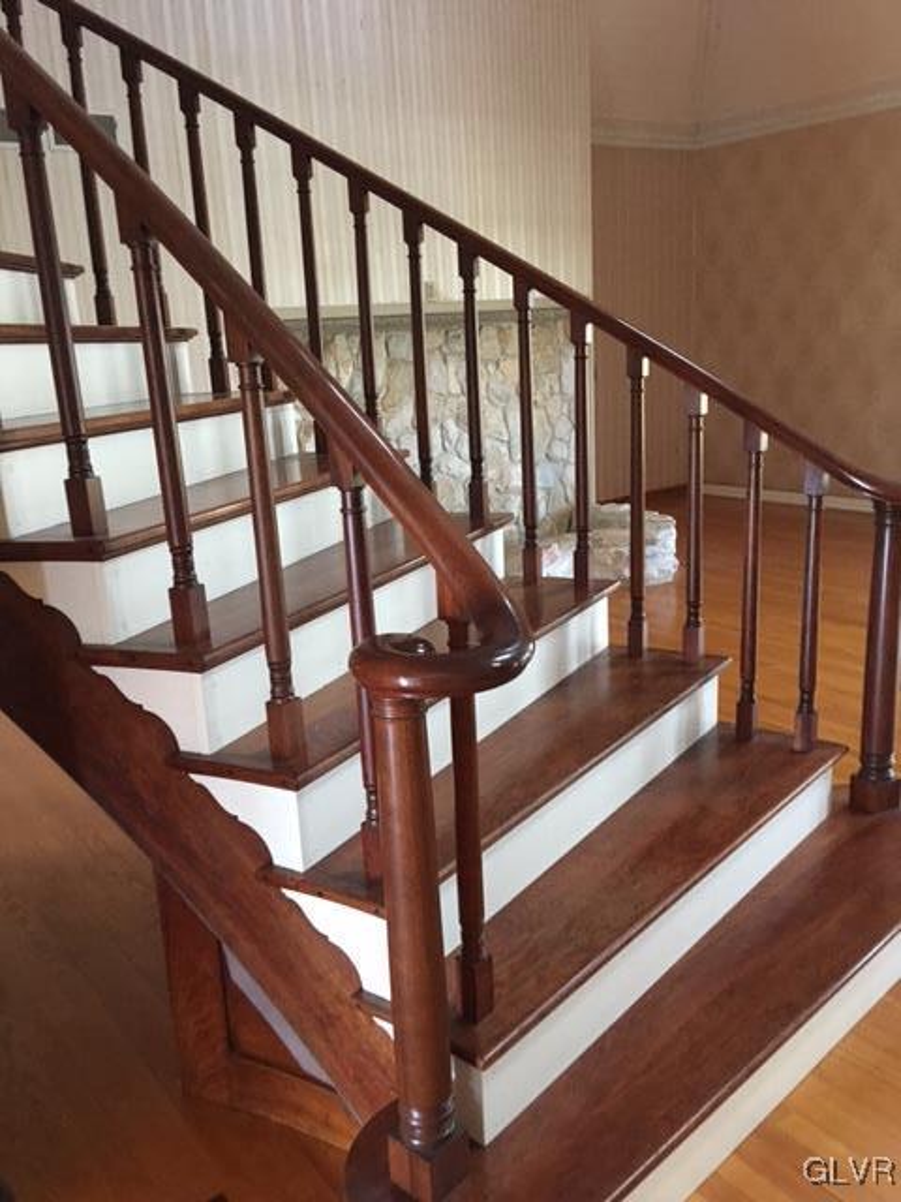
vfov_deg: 61.7
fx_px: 1006
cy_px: 601
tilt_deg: -13.7
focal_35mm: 29
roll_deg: +2.7
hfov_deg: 48.2
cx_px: 450
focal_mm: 4.15
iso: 50
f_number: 2.2
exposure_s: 1/4
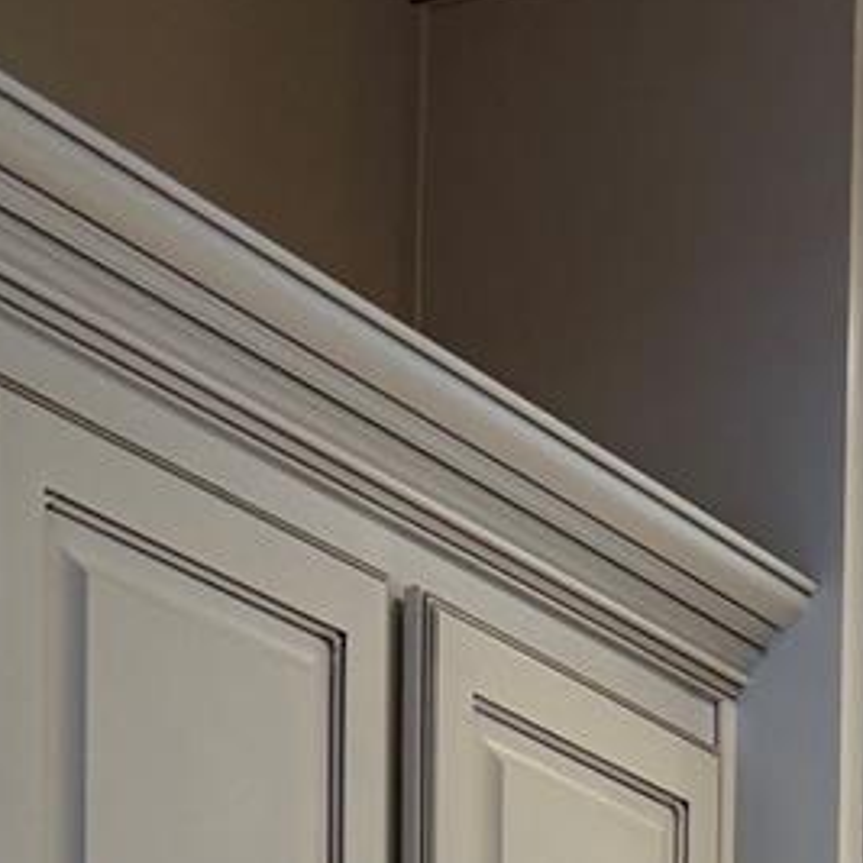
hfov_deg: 13.8
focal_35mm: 122
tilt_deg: -3.5
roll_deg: -0.5
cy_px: 1994
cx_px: 1057
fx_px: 3441
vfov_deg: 11.9
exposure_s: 1/120
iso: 160
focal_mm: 6.76
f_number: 1.78
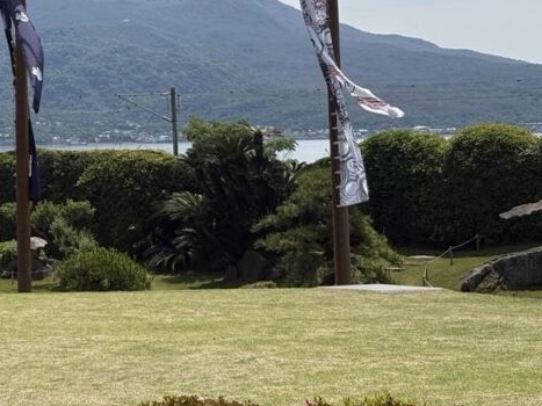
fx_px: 1784
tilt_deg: +2.8
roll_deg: +2.0
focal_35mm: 114
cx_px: -12
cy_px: 66
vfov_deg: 12.9
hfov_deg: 16.9
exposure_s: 1/4630
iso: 32
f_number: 1.6
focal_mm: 5.96
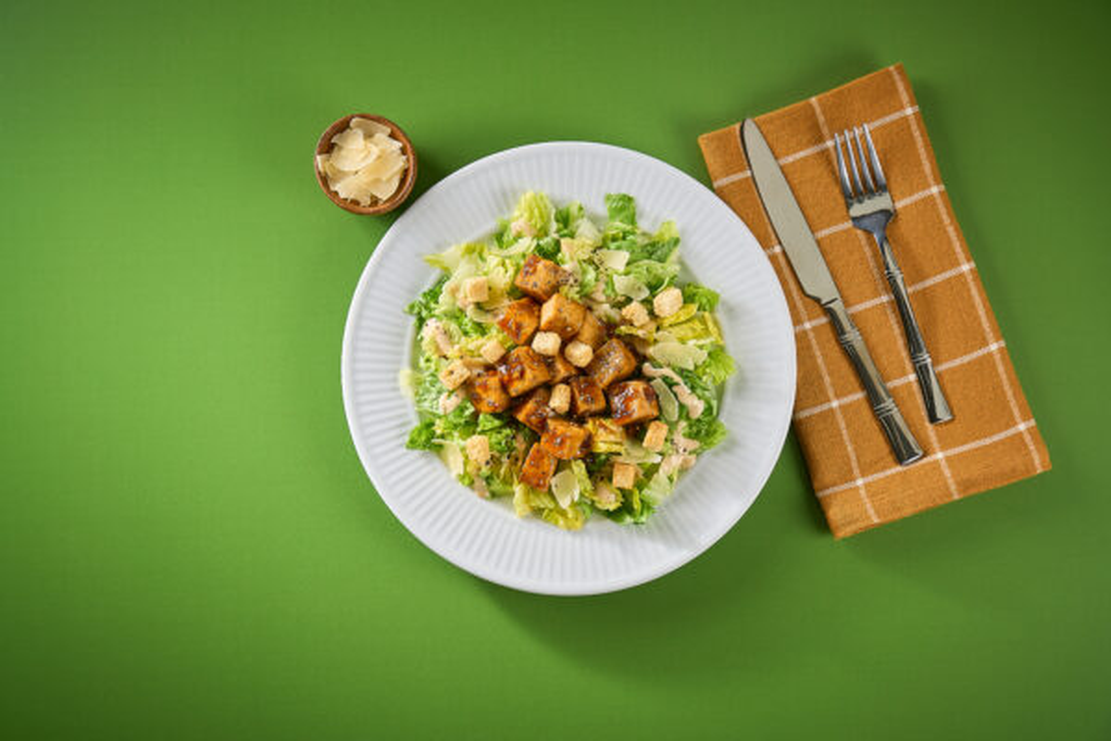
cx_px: 556
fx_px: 2068
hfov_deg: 30.1
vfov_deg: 20.3
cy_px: 370
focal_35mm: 67
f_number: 9
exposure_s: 1/25
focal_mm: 67
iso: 400
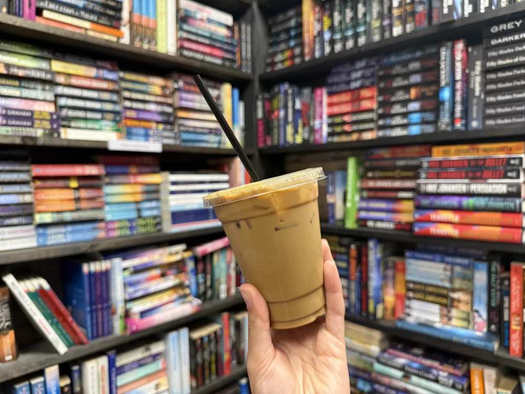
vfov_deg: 56.8
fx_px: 364
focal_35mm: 24
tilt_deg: -3.5
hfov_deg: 71.6
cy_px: 197
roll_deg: +0.9
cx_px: 262
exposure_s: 1/60
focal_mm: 6.76
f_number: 1.78
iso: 250
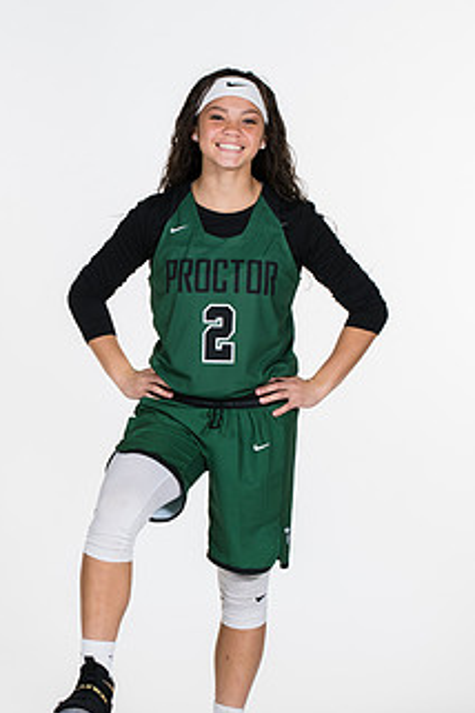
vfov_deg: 14.0
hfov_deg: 9.3
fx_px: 2909
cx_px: 238
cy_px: 422
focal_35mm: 147
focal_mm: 70
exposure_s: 1/160
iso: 200
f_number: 6.3
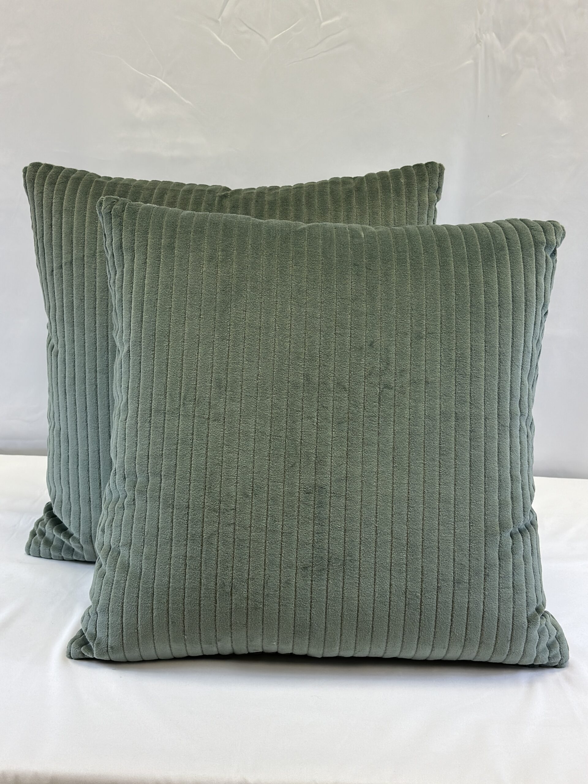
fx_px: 1087
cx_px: 294
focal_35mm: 48
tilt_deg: -13.9
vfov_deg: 39.7
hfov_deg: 30.3
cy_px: 392
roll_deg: -1.5
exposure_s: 1/162
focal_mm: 6.86
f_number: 1.78
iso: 125
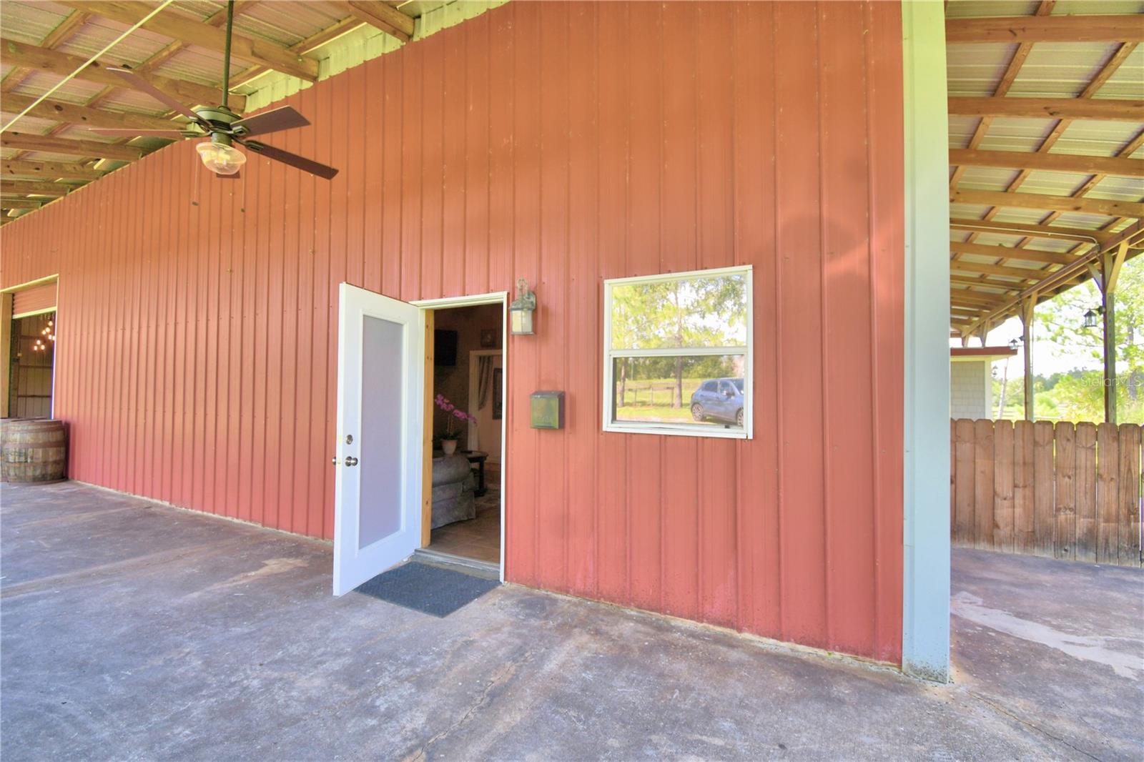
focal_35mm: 15
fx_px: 477
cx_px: 572
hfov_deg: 100.4
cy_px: 381
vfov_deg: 77.3
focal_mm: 10
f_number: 4.5
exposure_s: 1/125
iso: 200
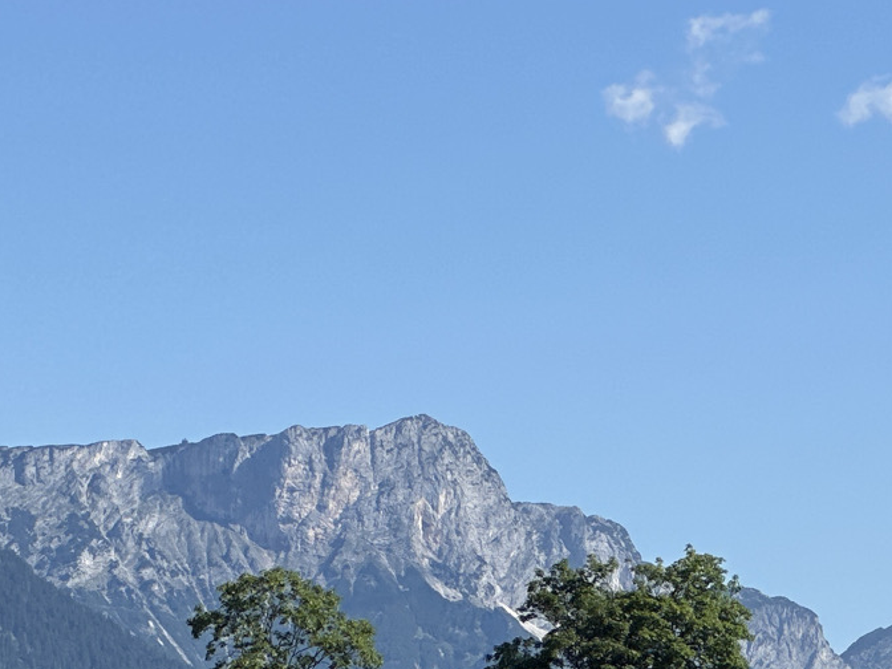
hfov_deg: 8.6
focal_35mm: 229
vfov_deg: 6.5
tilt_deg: +7.2
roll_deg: -1.5
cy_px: 409
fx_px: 5901
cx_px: 1055
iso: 32
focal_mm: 9
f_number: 2.8
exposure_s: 1/827
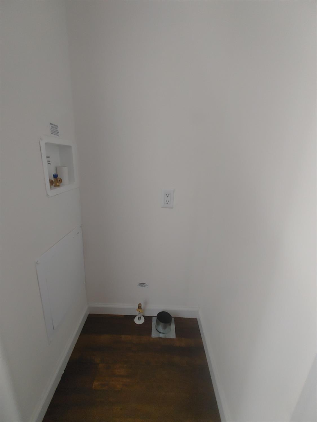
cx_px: 158
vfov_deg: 98.2
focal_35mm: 15
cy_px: 211
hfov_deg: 81.7
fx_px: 183
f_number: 1.9
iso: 400
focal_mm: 1.78
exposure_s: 1/20
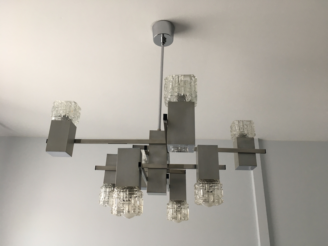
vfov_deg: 48.2
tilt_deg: +21.6
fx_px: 275
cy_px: 123
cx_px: 164
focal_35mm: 29
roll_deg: -1.8
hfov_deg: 61.7
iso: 25
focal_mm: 4.15
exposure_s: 1/33
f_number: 2.2
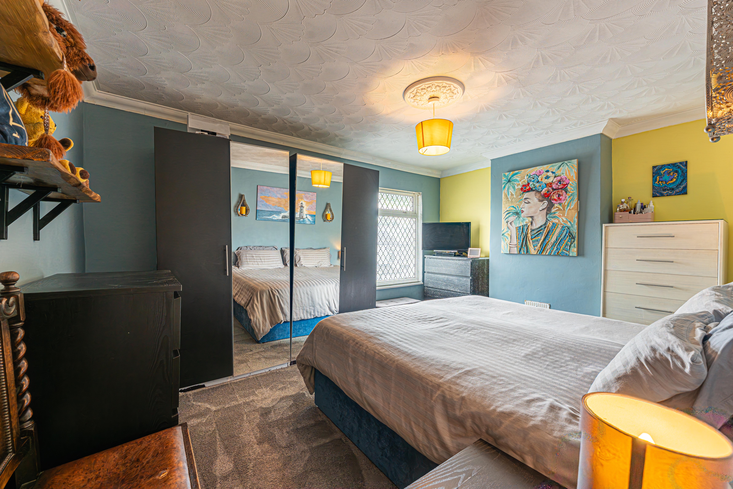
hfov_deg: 104.3
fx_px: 285
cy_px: 244
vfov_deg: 81.2
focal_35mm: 14
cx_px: 366
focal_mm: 14
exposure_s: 1/800
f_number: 8
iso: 2000
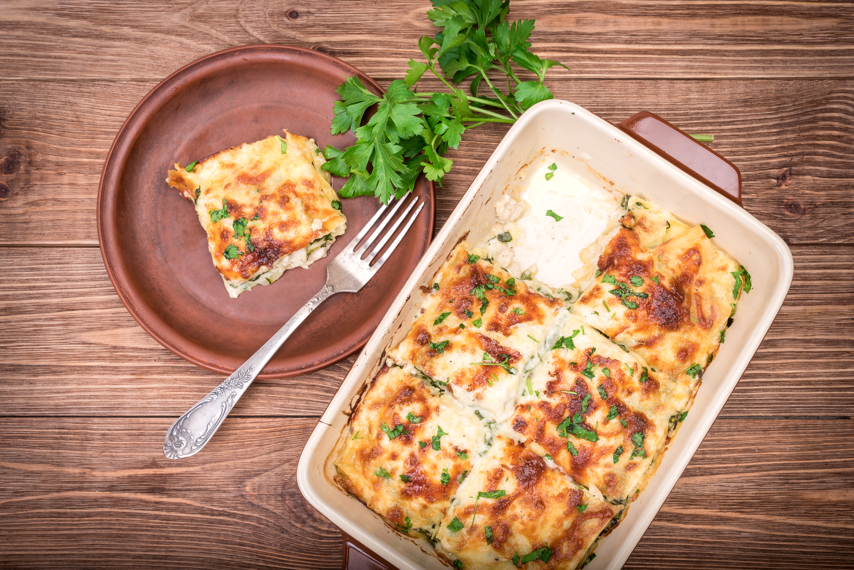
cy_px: 285
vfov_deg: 27.0
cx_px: 427
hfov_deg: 39.6
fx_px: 1187
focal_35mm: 50
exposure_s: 1/250
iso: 100
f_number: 13
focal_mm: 50
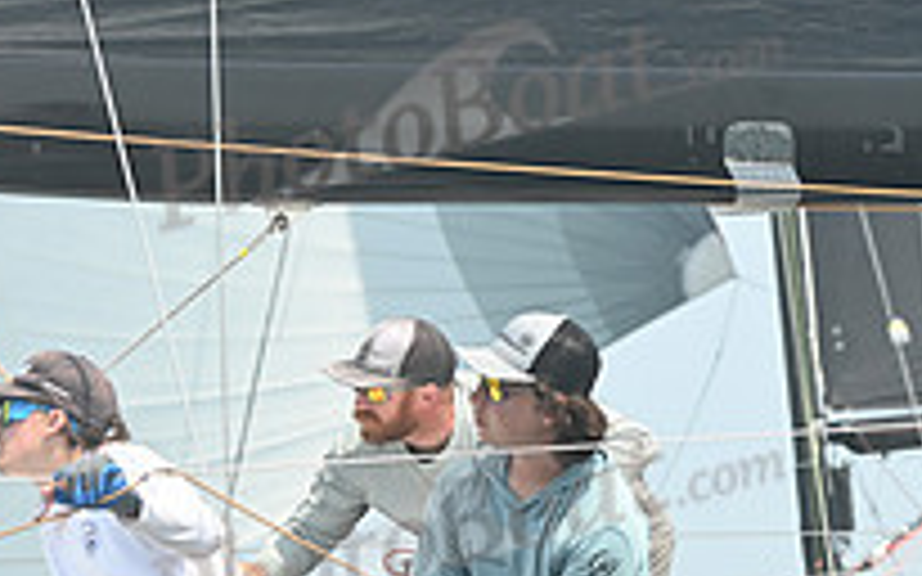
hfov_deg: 7.6
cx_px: 1021
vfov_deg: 4.8
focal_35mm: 274
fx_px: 6883
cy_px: 700
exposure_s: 1/1250
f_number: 5
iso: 320
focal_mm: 95
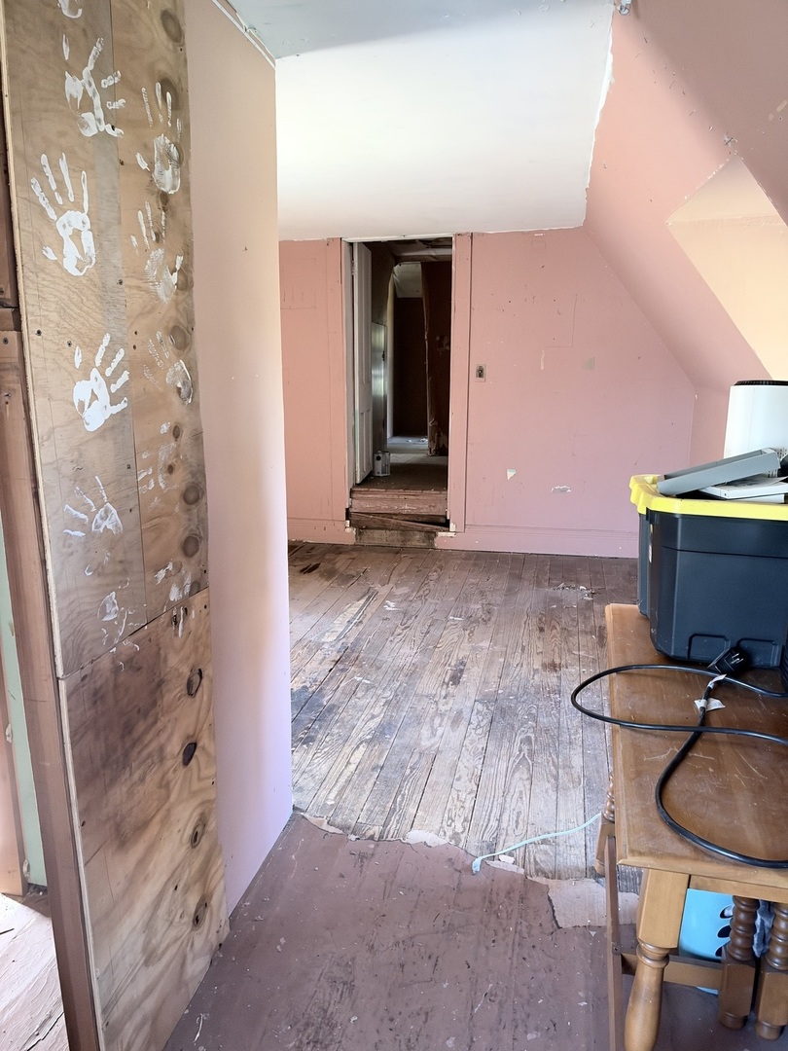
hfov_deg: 56.8
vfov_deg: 71.6
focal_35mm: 24
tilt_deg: -12.6
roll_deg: -0.7
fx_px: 728
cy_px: 526
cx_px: 394
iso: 1000
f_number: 4
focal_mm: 6.93
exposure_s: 1/30
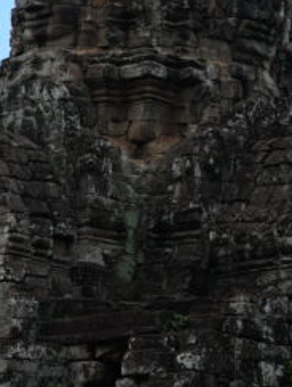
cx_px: 432
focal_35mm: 174
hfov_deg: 8.4
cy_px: -36
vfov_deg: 11.2
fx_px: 1952
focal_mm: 43
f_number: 6.3
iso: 100
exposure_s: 1/160
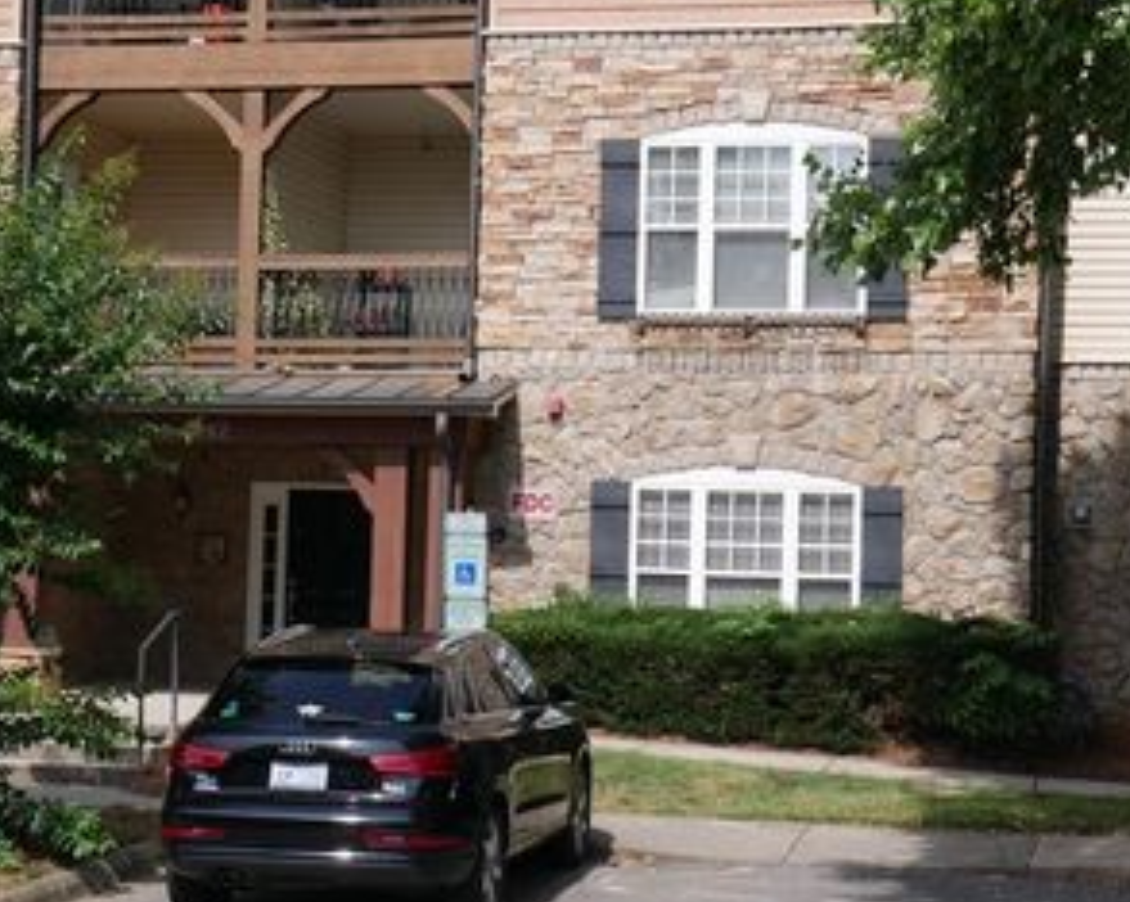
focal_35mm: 80
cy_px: 418
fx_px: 2674
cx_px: 509
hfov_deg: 23.9
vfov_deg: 19.2
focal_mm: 24
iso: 200
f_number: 9
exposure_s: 1/320
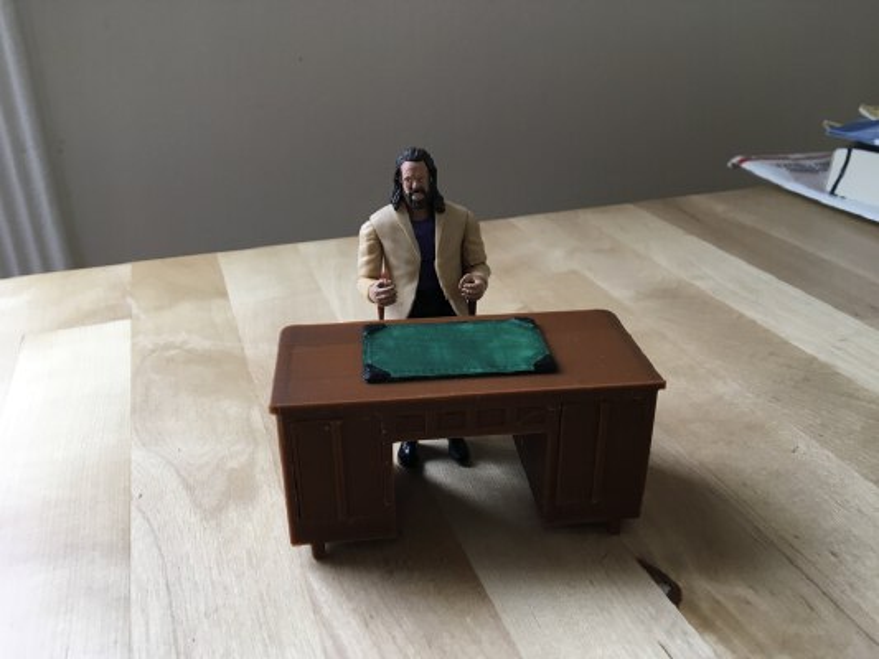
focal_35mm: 29
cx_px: 440
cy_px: 330
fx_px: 737
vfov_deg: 48.2
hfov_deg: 61.6
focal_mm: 4.15
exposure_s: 1/30
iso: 32
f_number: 2.2
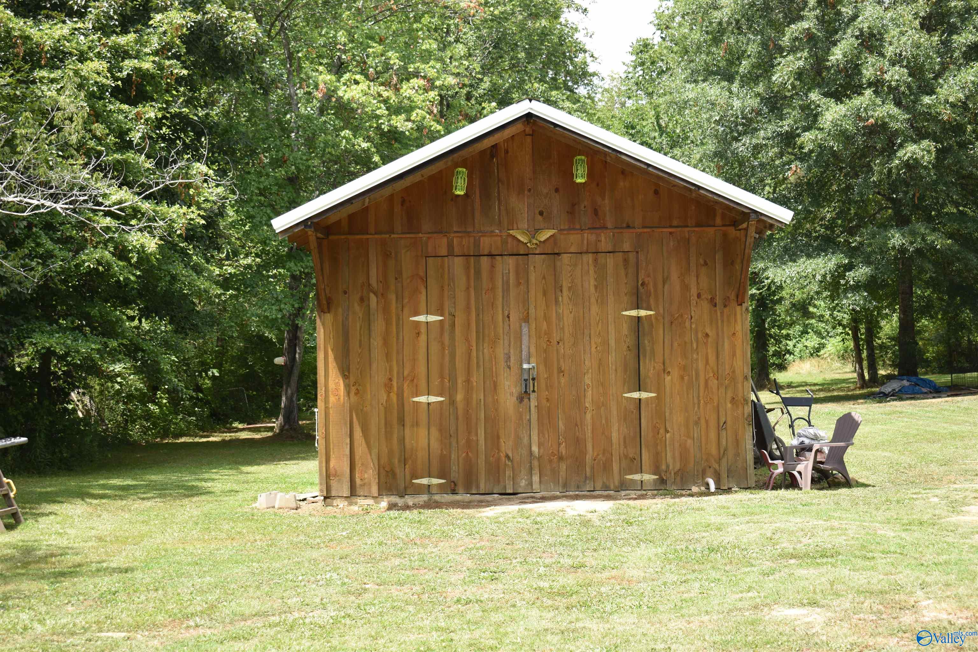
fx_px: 1426
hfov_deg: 37.9
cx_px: 489
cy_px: 326
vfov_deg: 25.8
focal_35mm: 52
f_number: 4.5
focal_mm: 35
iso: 100
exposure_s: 1/200
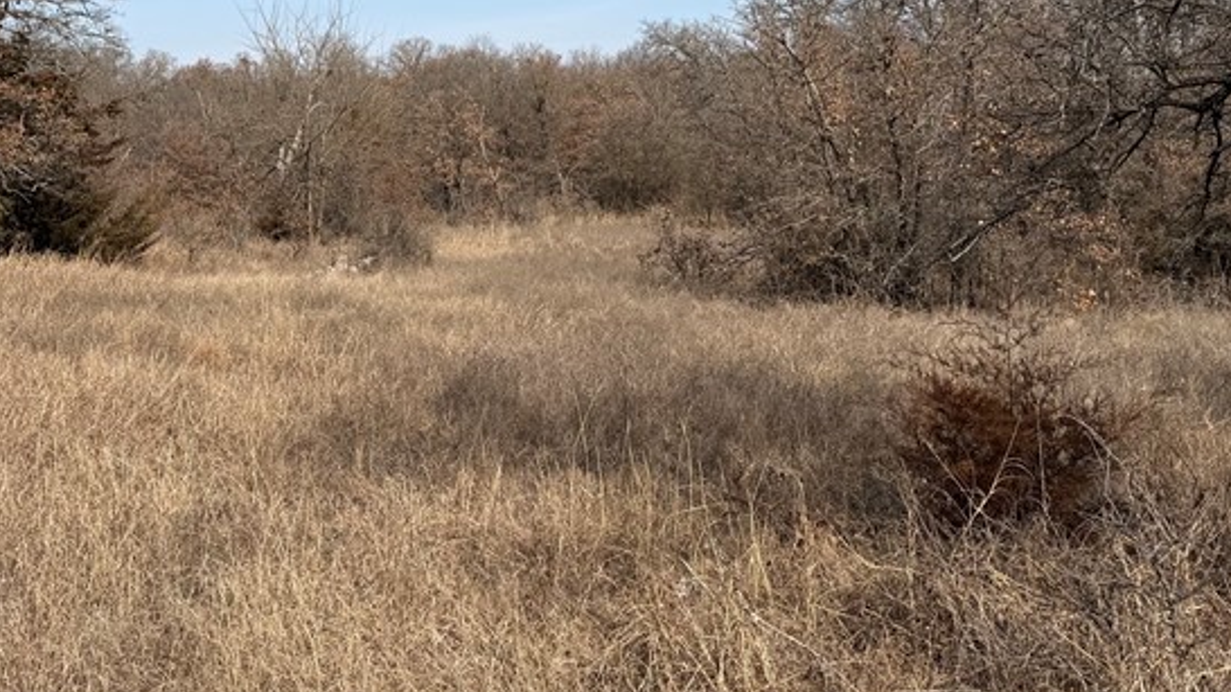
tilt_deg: +3.1
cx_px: 419
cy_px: 32
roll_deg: +2.1
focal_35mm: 49
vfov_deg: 23.6
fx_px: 1599
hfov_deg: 41.6
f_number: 1.78
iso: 80
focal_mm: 6.76
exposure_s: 1/5319
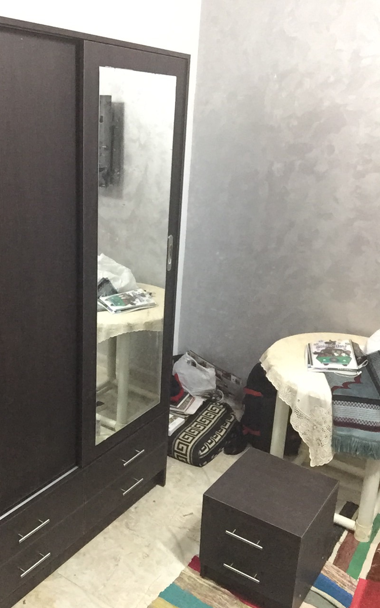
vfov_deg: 58.1
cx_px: 152
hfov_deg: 38.2
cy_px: 305
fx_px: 547
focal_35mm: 33
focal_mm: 2.65
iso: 320
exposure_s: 1/17
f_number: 2.2
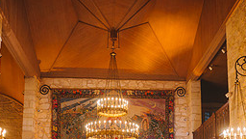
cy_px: 146
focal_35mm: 57
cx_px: 119
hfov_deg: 36.6
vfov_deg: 20.3
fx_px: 372
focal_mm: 24
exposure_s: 1/125
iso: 3200
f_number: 2.8
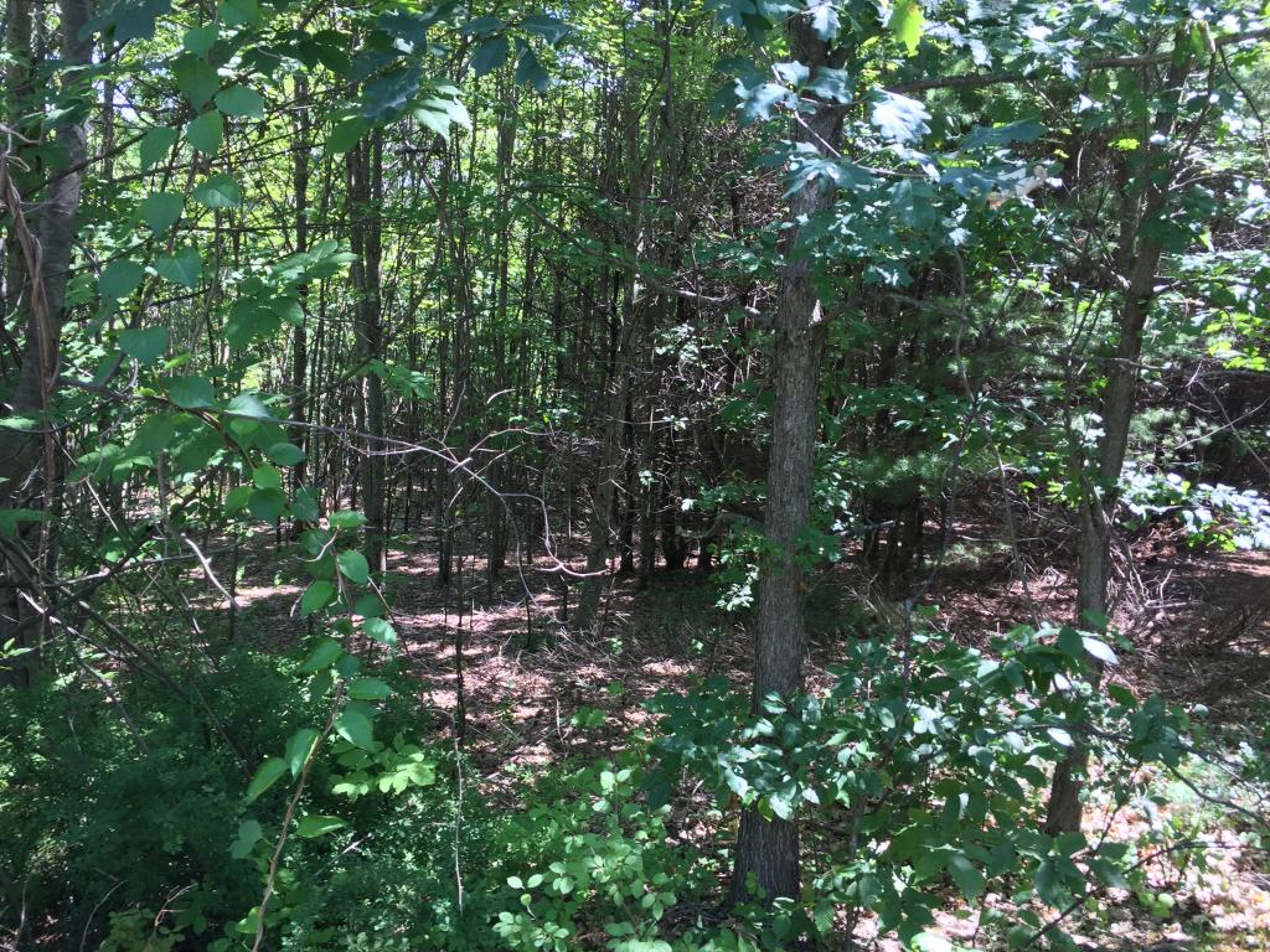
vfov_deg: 48.2
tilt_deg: -8.3
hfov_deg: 61.7
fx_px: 1064
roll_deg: -2.0
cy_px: 476
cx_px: 635
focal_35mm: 29
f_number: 2.2
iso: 40
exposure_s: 1/60
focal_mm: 4.15
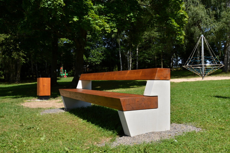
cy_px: 76
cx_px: 115
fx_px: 172
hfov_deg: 67.4
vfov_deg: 47.9
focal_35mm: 27
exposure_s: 1/40
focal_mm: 18
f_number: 22
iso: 100
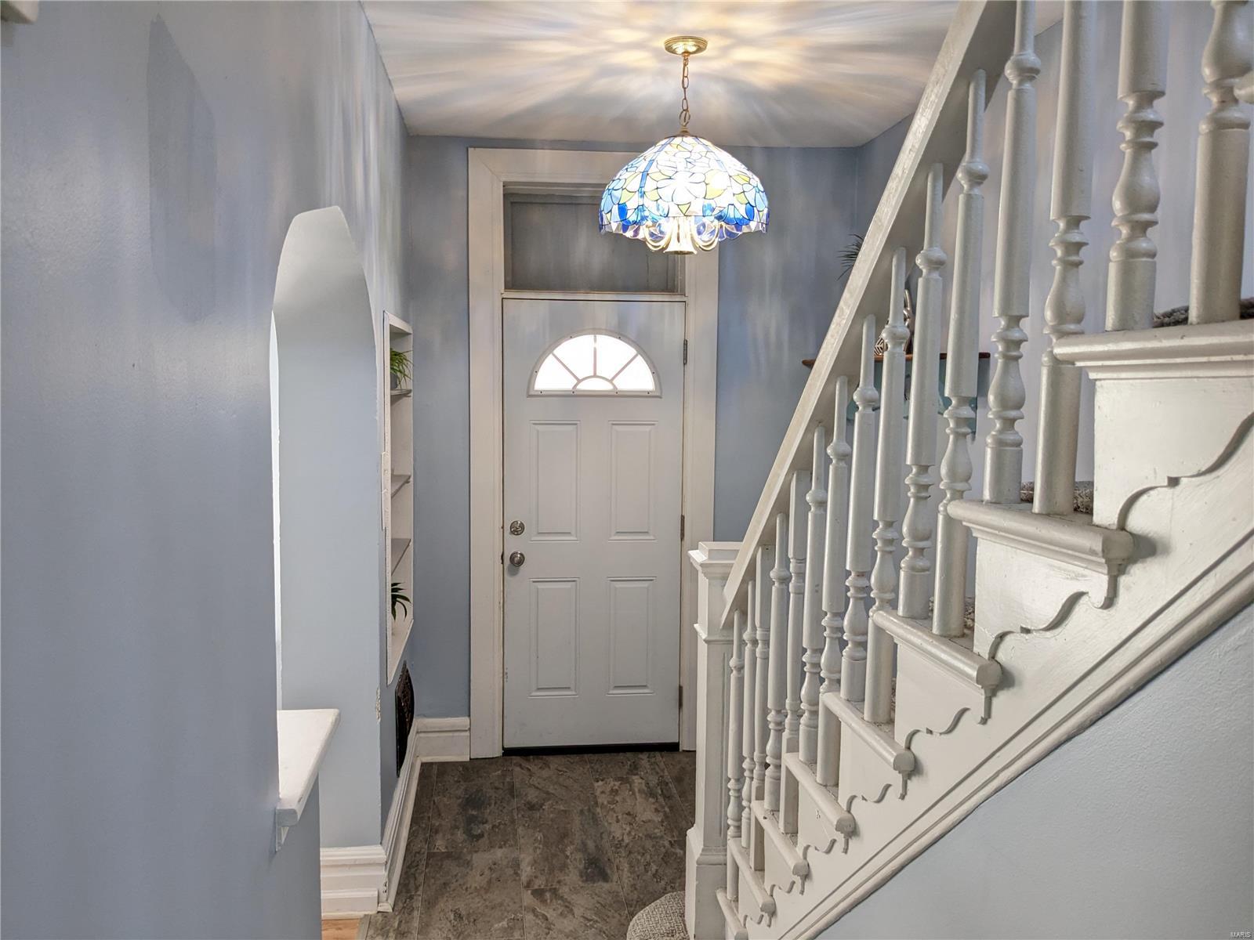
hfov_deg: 65.3
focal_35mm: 27
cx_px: 627
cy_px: 470
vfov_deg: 51.4
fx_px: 978
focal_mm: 4.38
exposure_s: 1/120
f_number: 1.73
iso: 384
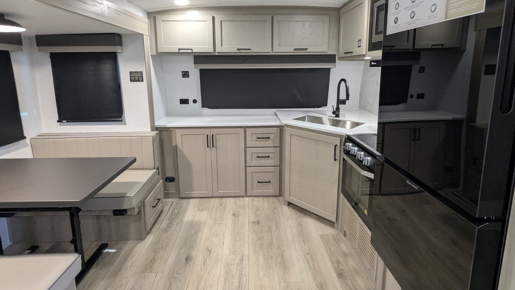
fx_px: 246
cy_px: 109
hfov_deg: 92.7
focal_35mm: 18
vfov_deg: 60.2
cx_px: 253
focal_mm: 2.35
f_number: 2.2
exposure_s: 1/25.5
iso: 213
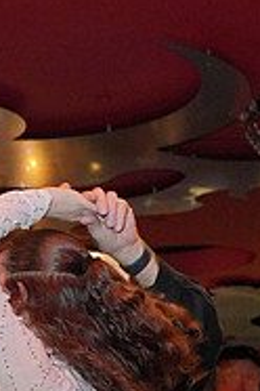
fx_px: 1181
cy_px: 568
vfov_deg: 17.1
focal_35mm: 109
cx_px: 37
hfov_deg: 12.5
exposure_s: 1/125
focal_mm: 35
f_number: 4
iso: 4000
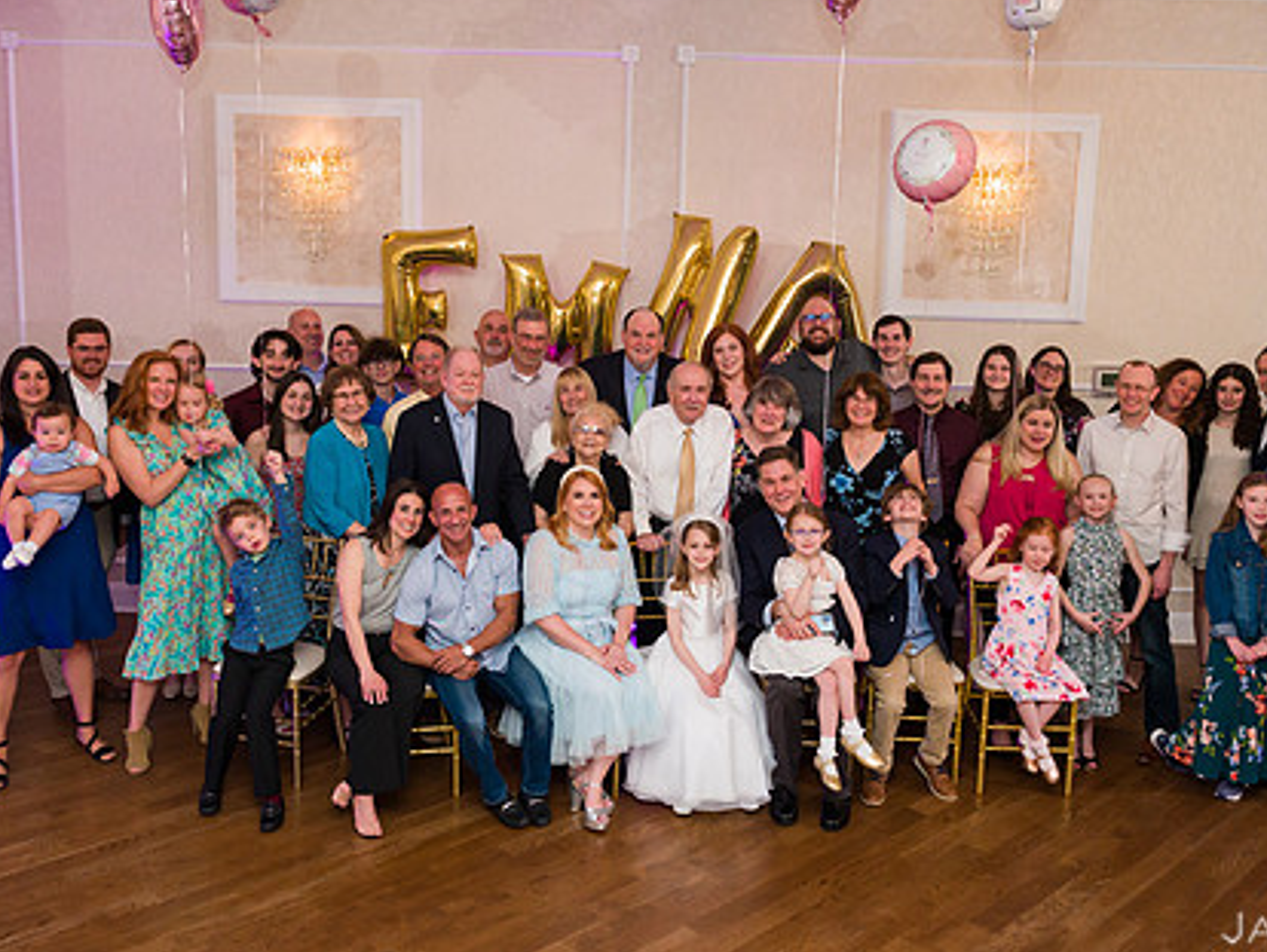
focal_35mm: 35
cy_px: 419
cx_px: 627
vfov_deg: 40.7
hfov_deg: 52.6
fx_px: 1282
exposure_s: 1/200
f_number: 5
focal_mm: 26
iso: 1250
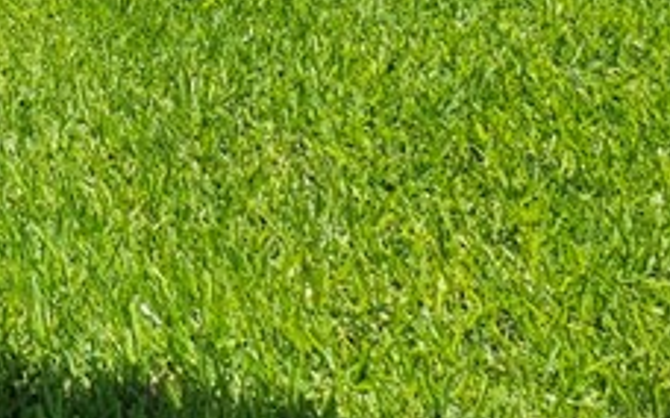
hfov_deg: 24.5
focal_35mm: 62
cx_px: -367
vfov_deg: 14.1
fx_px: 1131
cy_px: -592
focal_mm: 2.2
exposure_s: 1/2140
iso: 50
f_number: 2.2
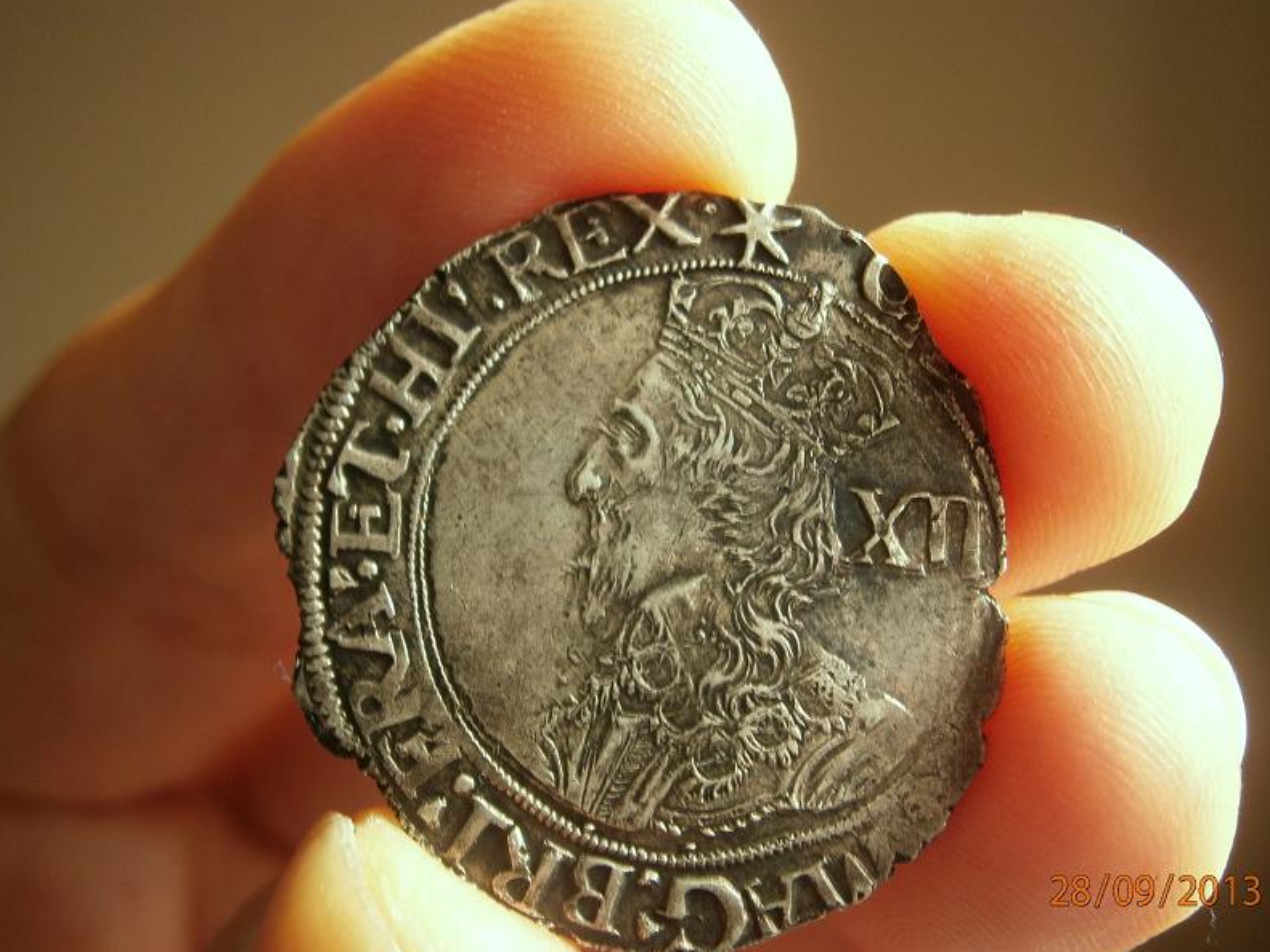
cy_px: 482
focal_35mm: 51
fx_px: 1871
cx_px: 655
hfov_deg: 37.5
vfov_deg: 28.6
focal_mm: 8.3
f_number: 3.4
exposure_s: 1/25
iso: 125
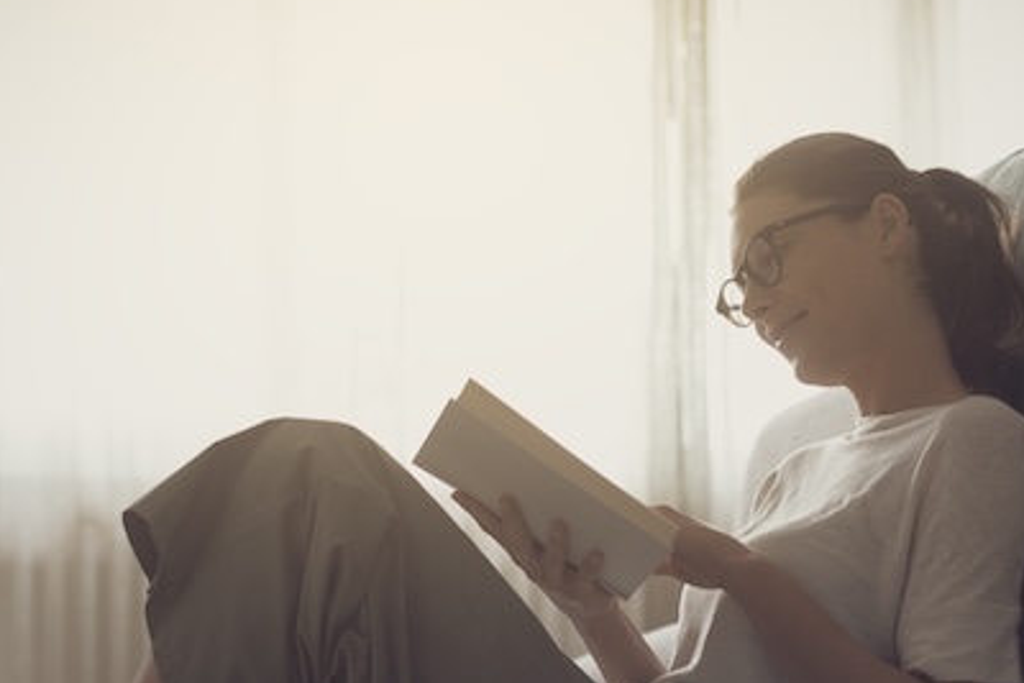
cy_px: 560
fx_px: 2845
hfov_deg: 20.4
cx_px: 584
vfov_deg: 13.6
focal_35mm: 100
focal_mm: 50
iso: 250
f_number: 2.2
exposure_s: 1/60
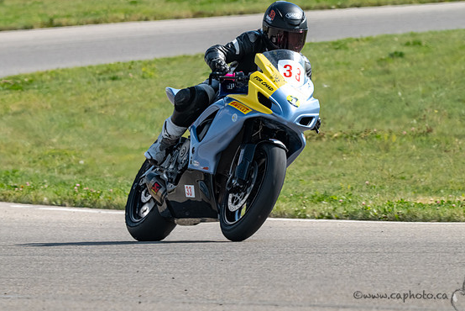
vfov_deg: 1.9
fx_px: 9550
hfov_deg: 2.8
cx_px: 195
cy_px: 179
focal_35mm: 739
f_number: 16
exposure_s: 1/1250
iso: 1600
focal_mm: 600
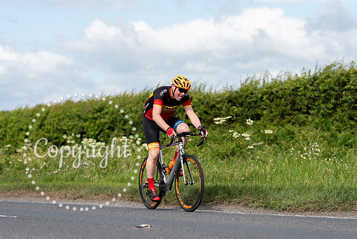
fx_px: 1230
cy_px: 120
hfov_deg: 16.5
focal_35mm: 124
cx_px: 178
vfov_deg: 11.1
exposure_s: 1/1000
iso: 100
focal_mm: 124
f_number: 3.5
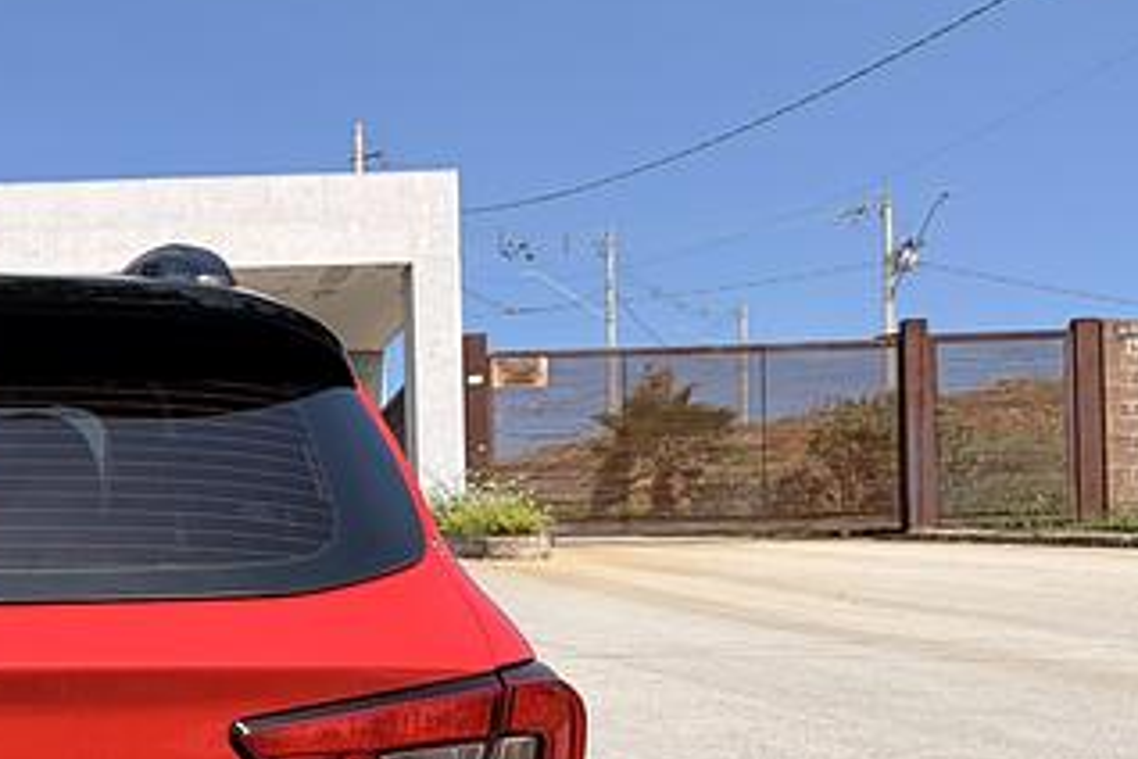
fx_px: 2149
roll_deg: +1.9
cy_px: 906
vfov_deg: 18.9
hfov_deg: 26.8
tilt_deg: +1.5
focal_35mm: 68
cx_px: -168
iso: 50
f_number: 1.6
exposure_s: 1/2075
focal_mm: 5.96
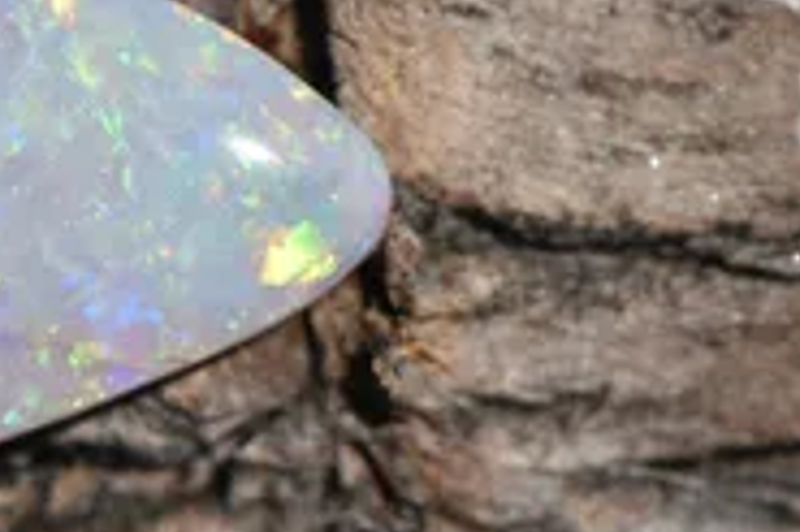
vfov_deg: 4.0
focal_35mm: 341
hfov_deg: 6.0
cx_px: 95
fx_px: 7573
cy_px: 158
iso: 200
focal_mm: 105
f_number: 11
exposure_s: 1/500
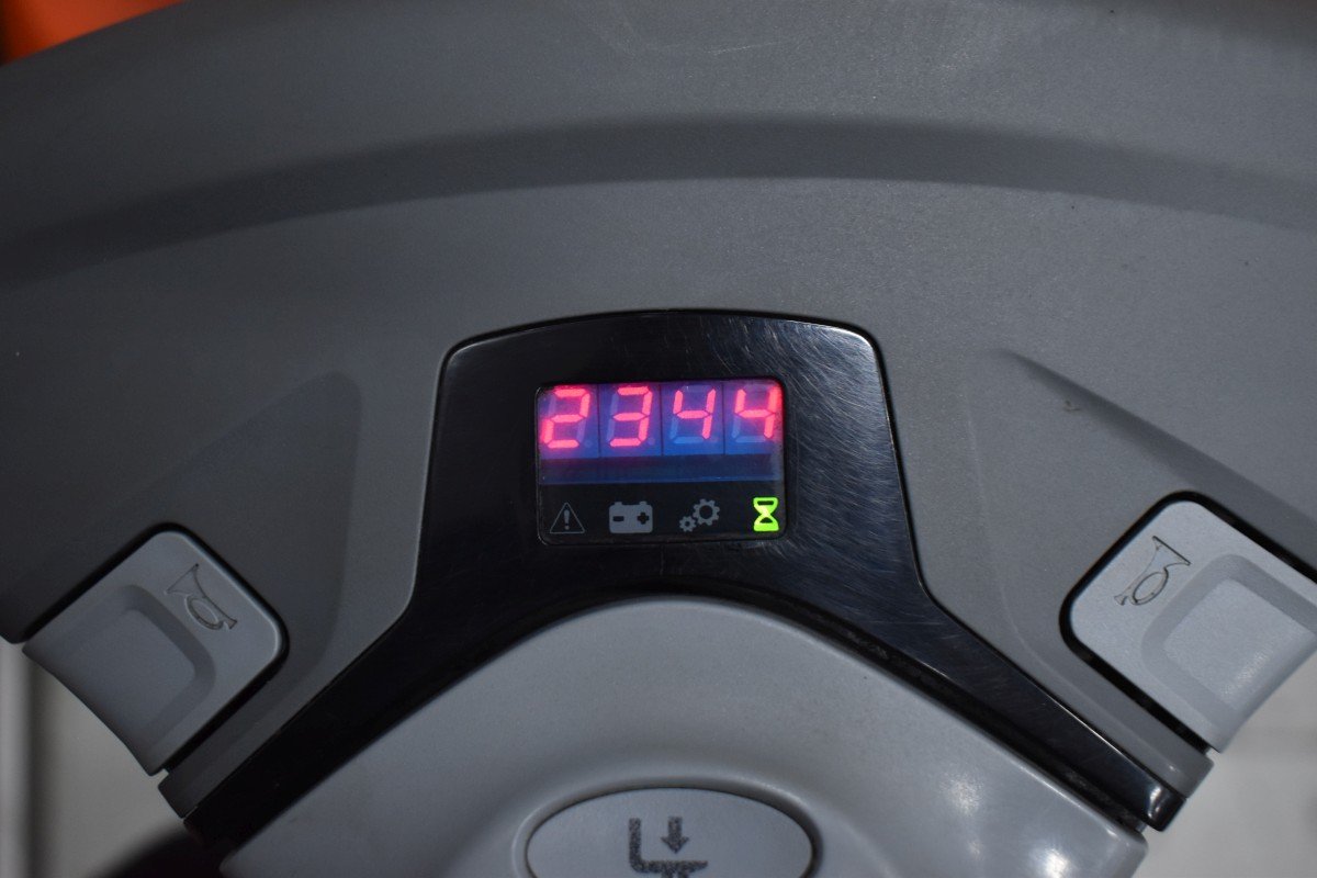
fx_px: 1646
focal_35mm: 45
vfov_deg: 29.9
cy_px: 439
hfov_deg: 43.6
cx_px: 658
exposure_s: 1/60
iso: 1000
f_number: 4.2
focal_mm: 30
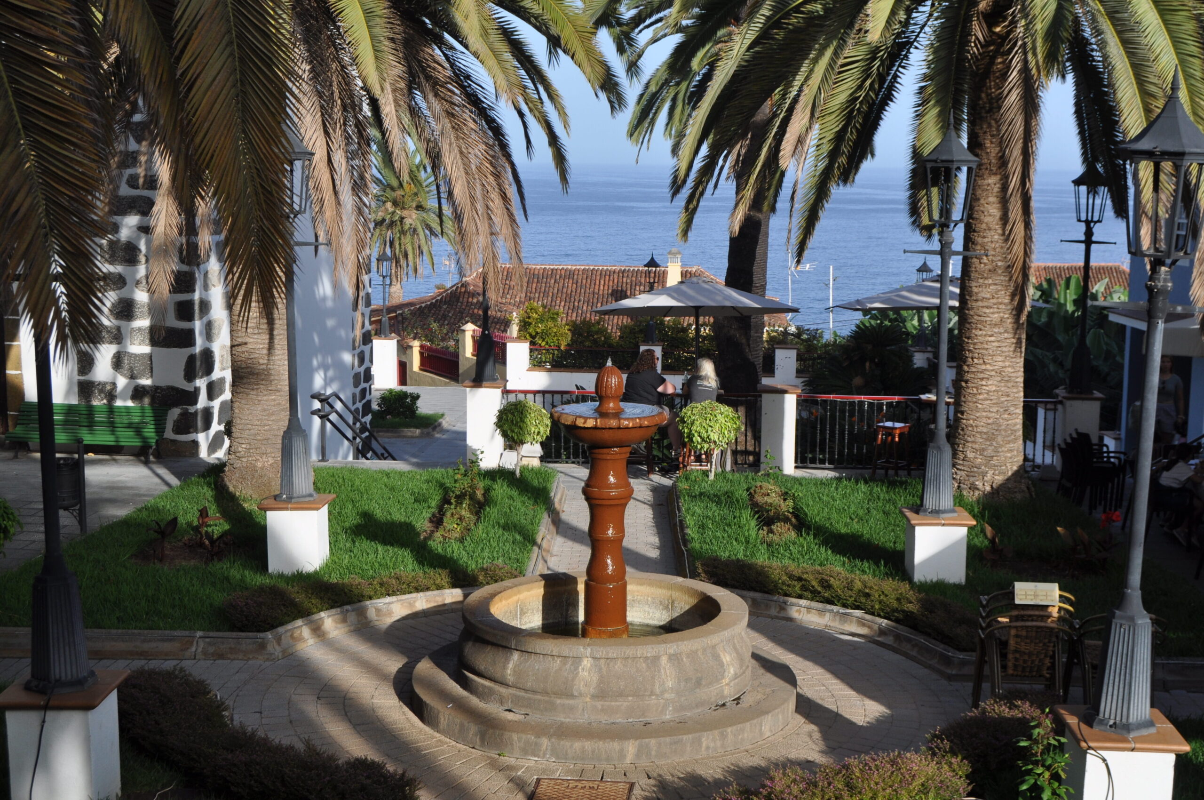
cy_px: 400
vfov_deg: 29.8
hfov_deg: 43.7
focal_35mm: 45
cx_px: 602
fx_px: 1503
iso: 200
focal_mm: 30
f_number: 9
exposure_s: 1/320
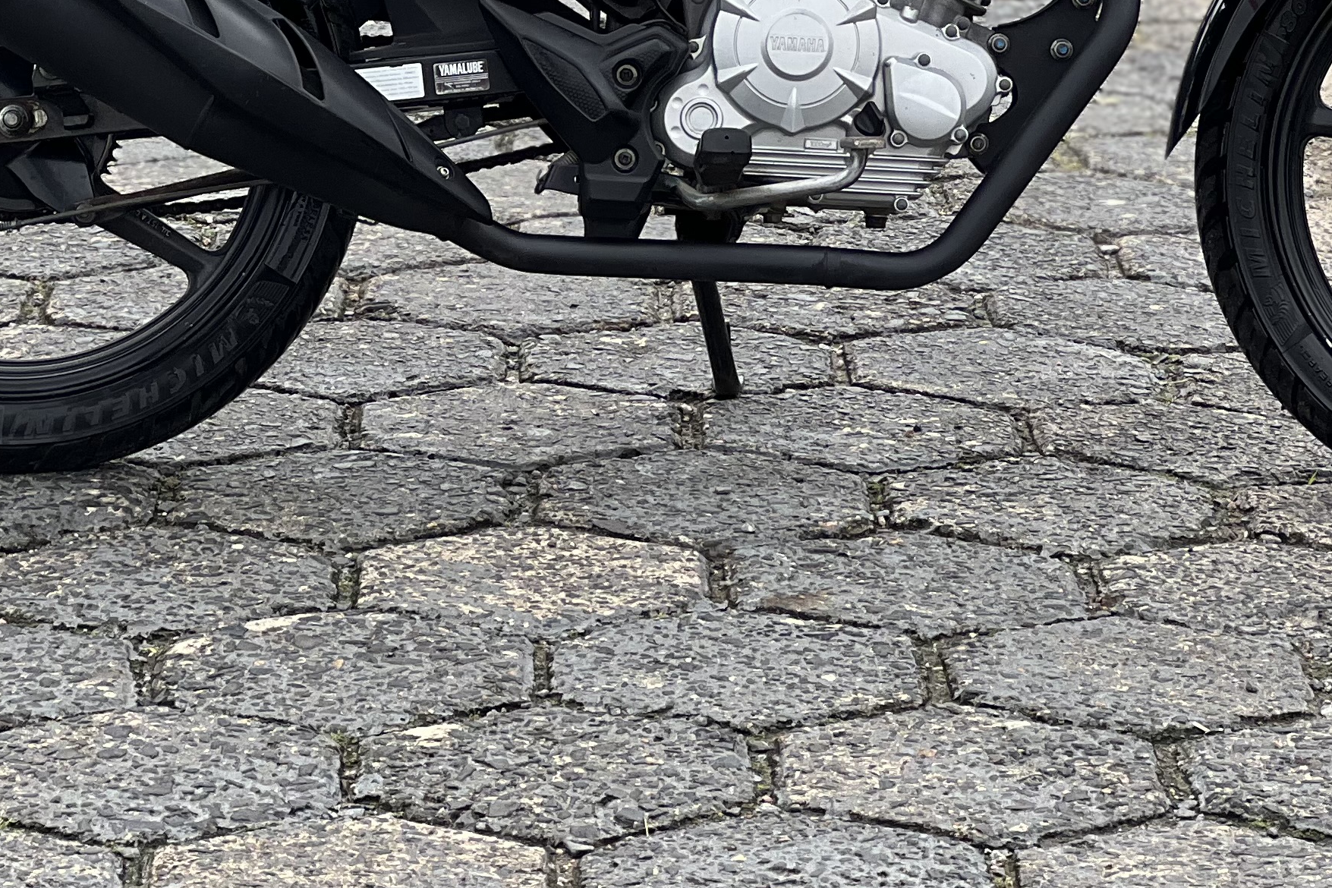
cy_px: -203
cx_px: 817
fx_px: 6807
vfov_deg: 7.4
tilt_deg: -7.3
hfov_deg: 11.2
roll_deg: +1.7
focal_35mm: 184
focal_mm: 9
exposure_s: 1/183
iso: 25
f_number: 2.8
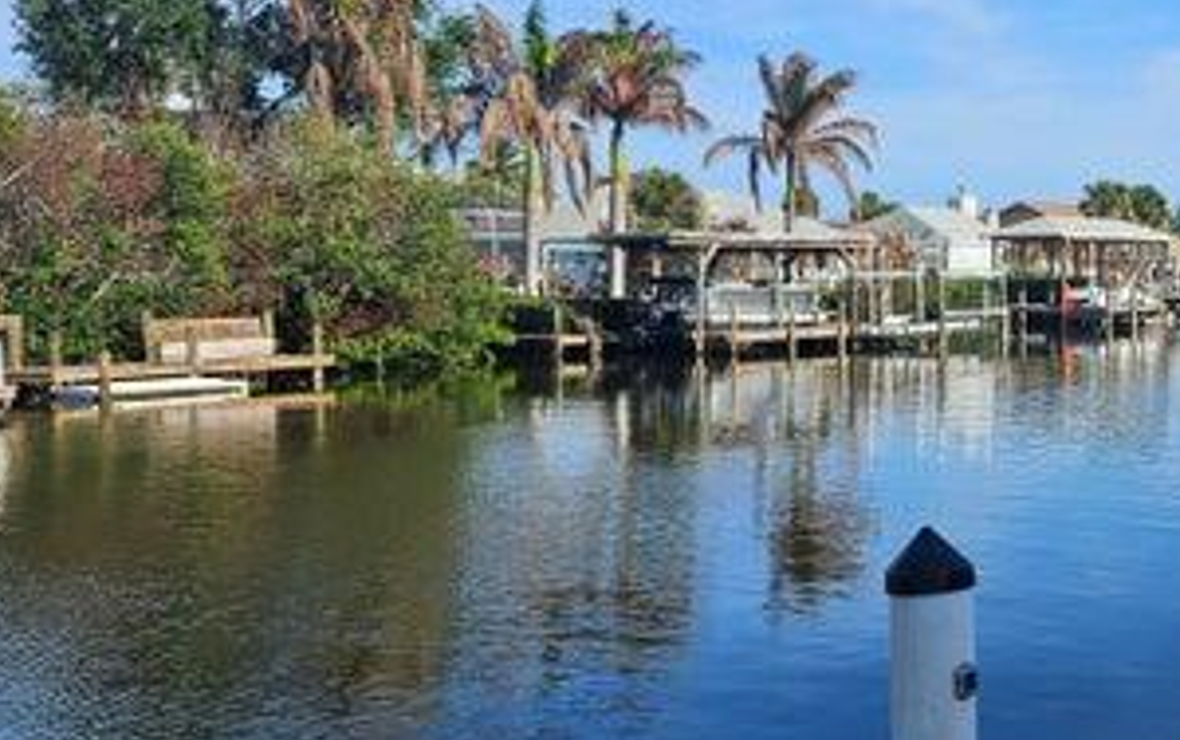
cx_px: 1109
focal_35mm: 52
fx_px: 1674
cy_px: 346
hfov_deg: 36.0
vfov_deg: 24.9
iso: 25
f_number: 1.8
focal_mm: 5.4
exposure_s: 1/1962
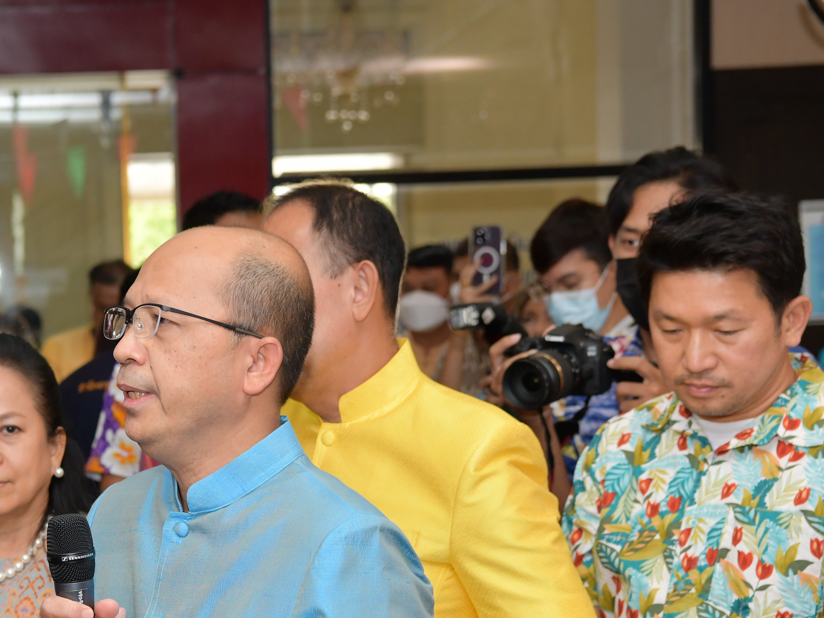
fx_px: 2428
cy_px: 459
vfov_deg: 14.5
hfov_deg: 19.1
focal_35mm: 102
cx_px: 179
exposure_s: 1/200
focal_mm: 60
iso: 1250
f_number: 5.6
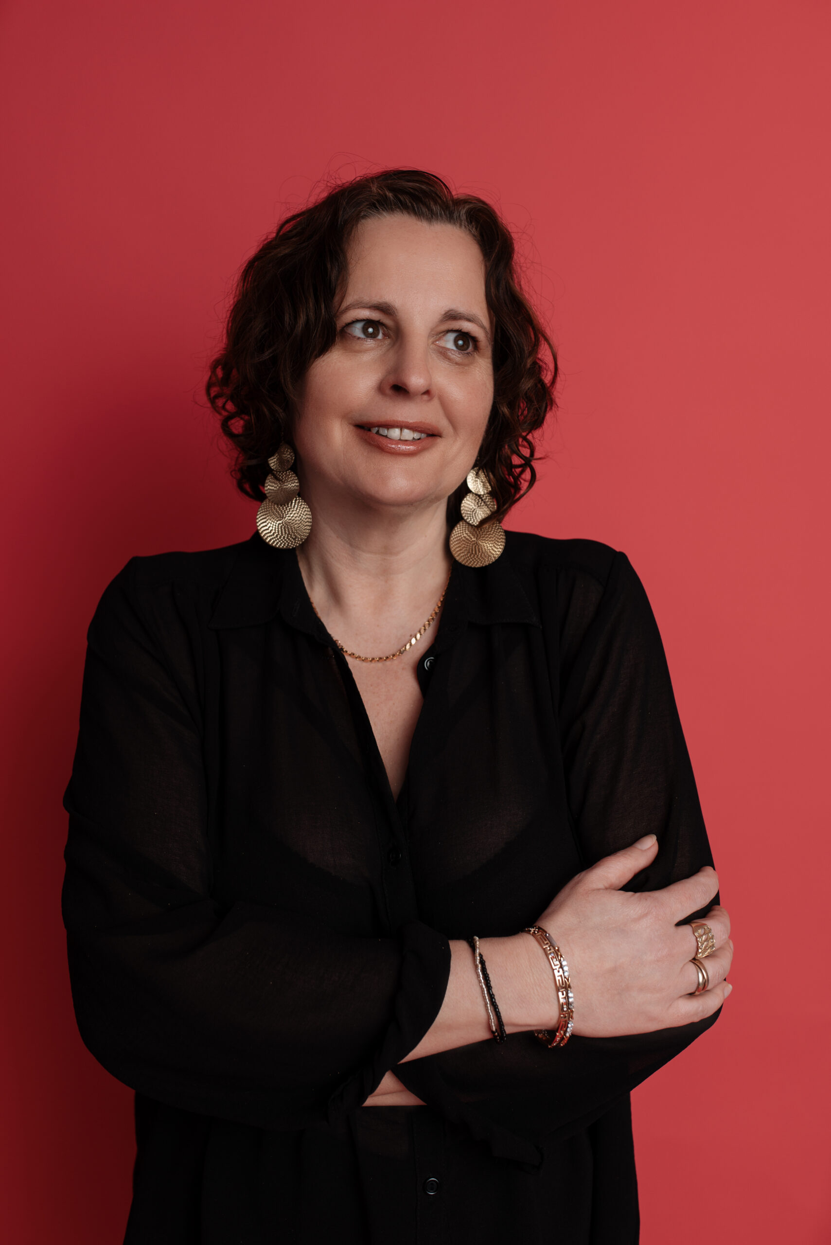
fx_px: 1211
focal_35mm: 35
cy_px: 622
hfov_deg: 37.9
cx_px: 416
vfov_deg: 54.4
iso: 100
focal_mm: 35
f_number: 4.5
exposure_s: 1/125
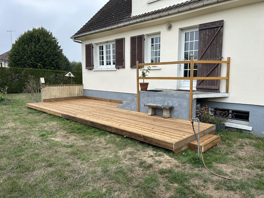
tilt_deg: -6.2
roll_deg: +0.6
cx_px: 132
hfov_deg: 67.3
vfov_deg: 53.1
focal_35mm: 26
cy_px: 99
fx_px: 198
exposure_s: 1/1377
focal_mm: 5.7
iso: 50
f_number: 1.5
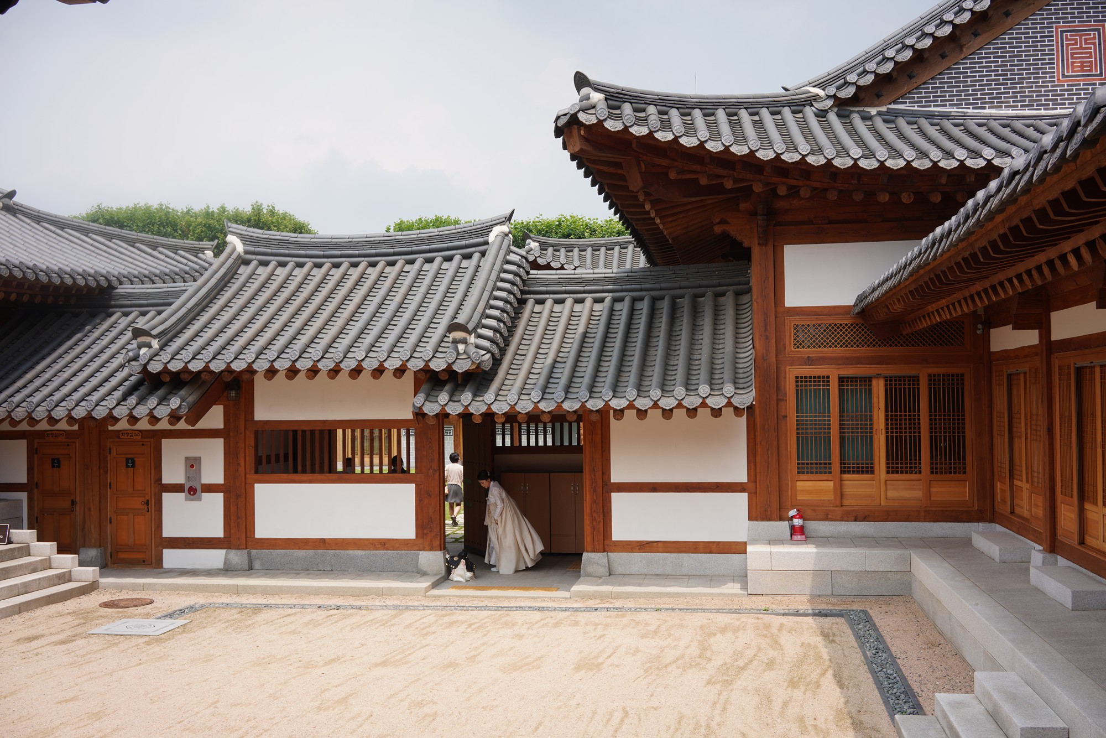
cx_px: 553
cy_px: 369
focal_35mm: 35
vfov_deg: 37.9
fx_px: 1075
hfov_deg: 54.4
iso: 200
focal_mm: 35
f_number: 13
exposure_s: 1/100
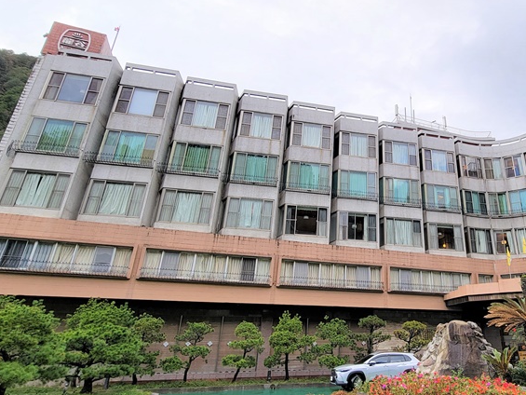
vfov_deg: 58.9
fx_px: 350
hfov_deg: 69.9
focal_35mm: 23
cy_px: 196
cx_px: 382
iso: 50
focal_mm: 2.2
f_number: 2.2
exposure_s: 1/220
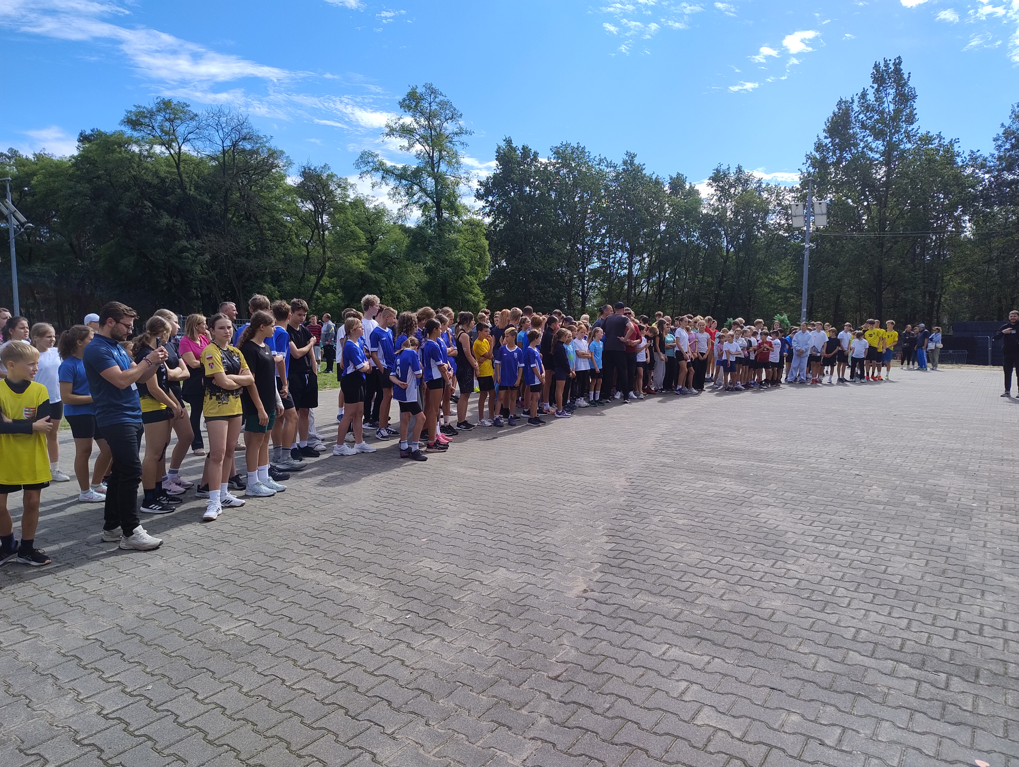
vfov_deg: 56.9
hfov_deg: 71.5
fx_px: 707
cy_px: 384
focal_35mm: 24
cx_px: 510
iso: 100
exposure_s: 1/1208
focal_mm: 5.56
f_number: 1.8
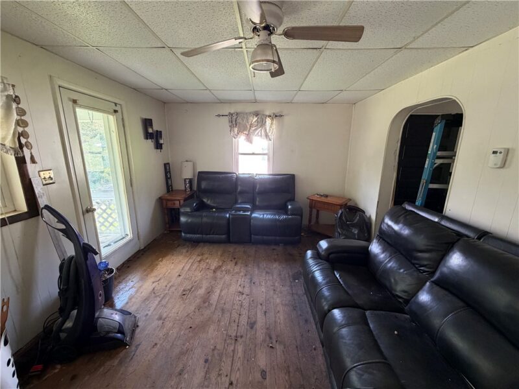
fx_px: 210
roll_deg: -0.6
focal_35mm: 14
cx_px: 260
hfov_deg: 102.1
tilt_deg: -12.6
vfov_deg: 85.7
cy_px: 194
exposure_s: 1/92
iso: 320
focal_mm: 2.22
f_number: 2.2
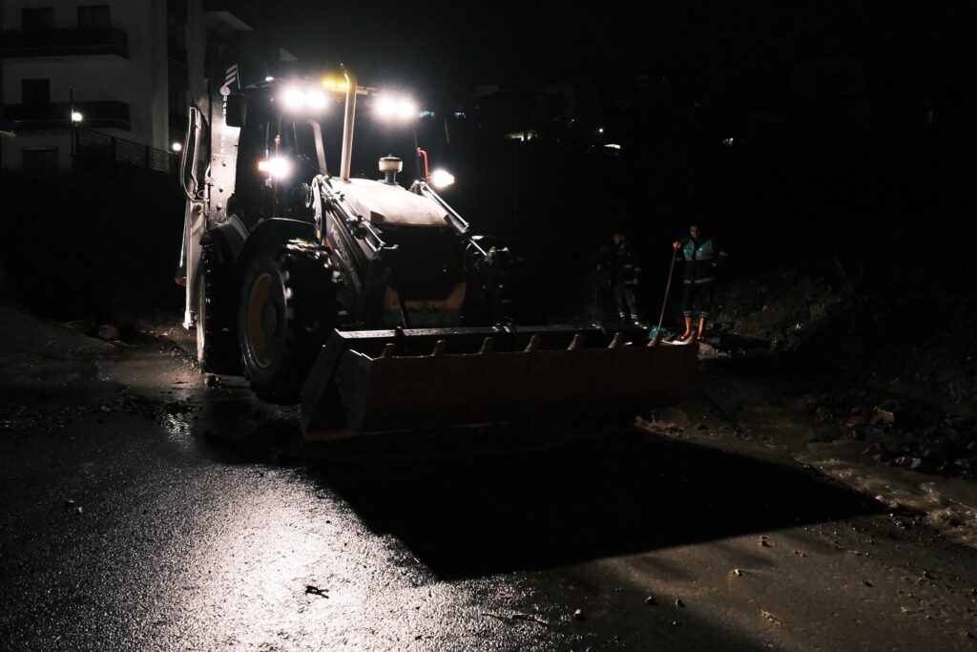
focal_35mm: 33
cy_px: 326
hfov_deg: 57.2
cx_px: 488
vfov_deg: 40.0
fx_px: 896
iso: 12800
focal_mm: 21.9
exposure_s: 1/75
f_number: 4
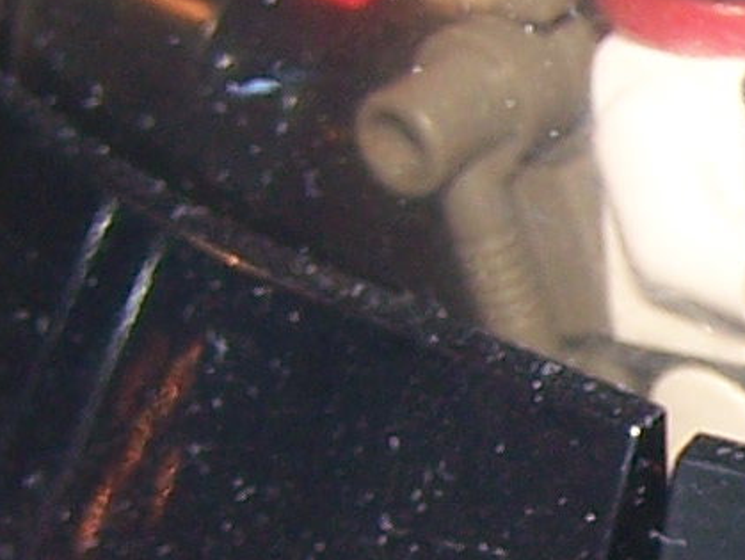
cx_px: 1264
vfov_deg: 5.8
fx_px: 5536
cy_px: 532
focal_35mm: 257
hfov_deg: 7.5
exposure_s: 1/60
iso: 80
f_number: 2.8
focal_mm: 6.3
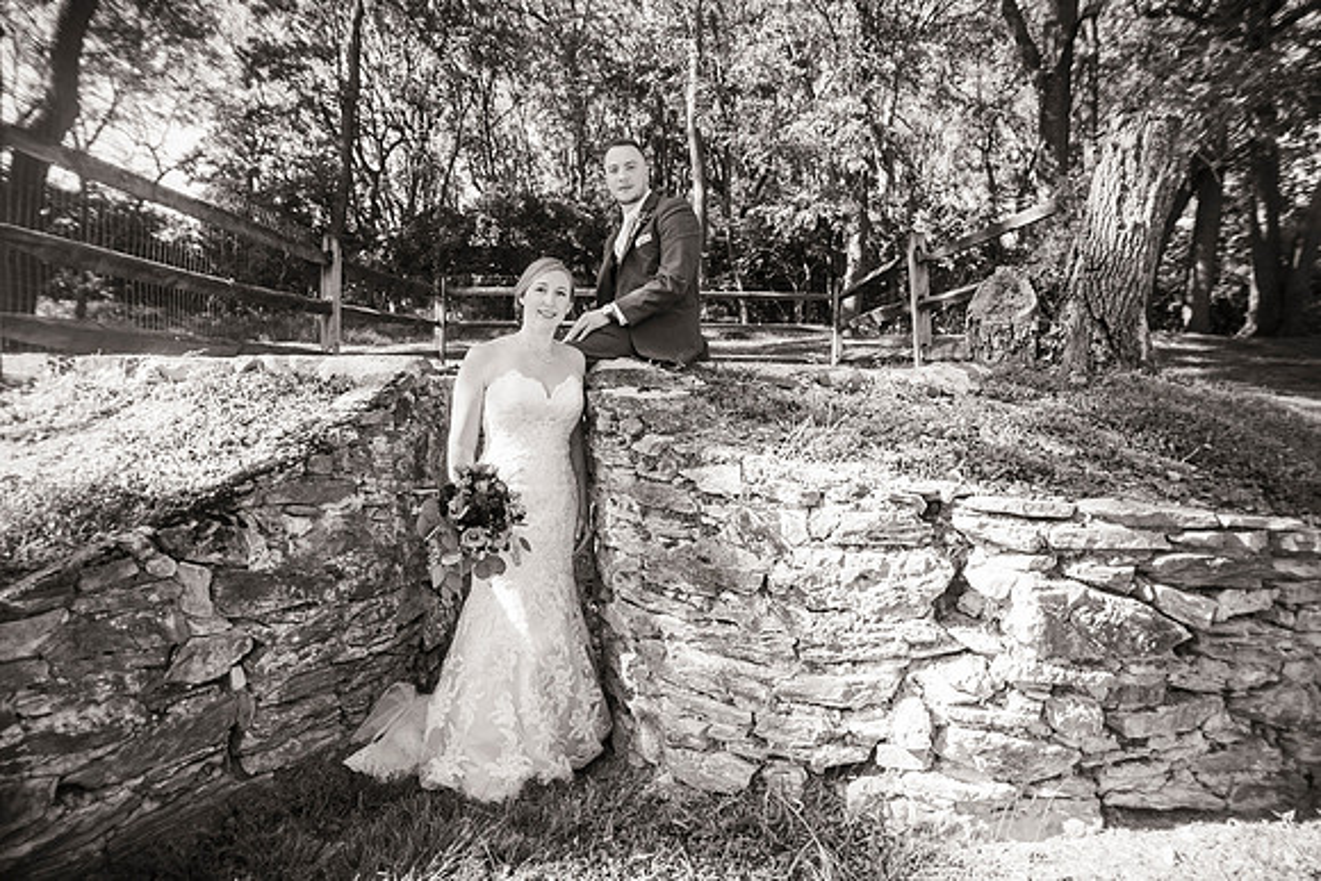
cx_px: 660
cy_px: 440
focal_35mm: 20
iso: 400
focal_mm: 20
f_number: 2.8
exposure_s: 1/500
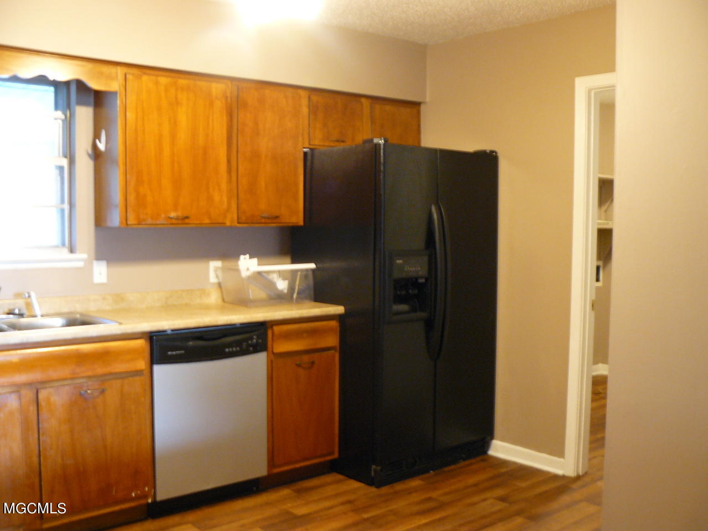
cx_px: 354
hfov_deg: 51.4
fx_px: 736
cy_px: 266
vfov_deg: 39.7
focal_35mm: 36
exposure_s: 1/3.2
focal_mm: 6
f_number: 2.8
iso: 200
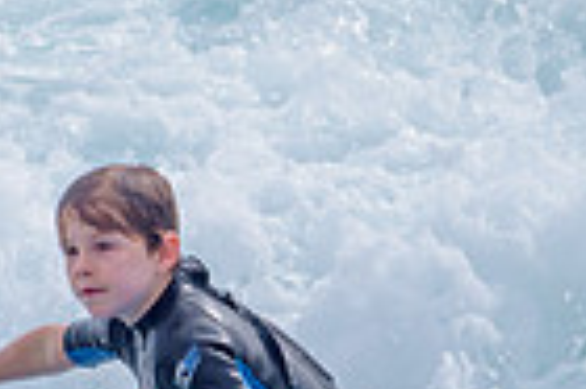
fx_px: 41264
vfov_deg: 0.5
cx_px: 217
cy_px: 313
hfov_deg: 0.8
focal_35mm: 2538
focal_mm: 500
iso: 125
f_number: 5.6
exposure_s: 1/2000
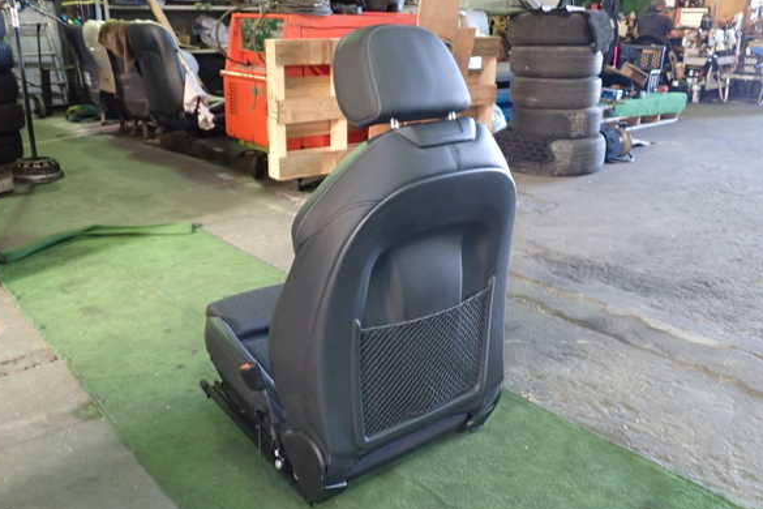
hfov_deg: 58.7
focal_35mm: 32
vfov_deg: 41.1
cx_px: 374
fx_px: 678
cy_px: 257
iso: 400
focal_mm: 5.4
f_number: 2.3
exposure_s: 1/30
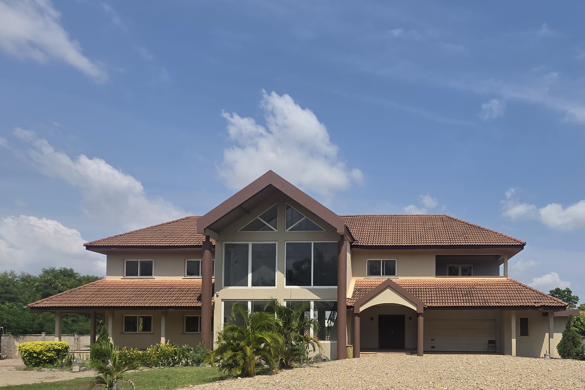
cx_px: 395
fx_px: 374
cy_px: 315
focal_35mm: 23
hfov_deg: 73.5
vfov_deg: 51.5
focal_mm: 2.2
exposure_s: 1/3220
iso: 40
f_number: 1.9
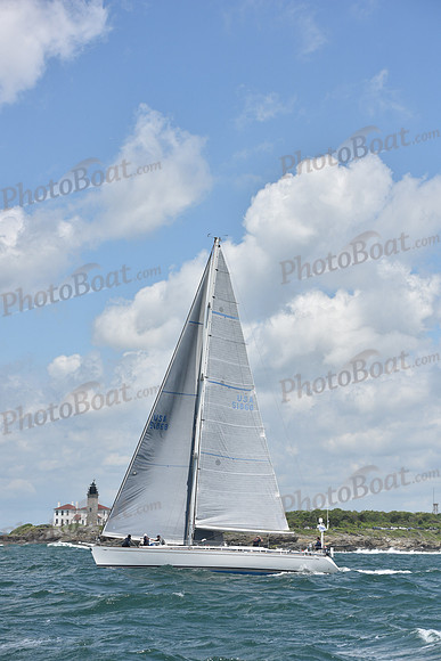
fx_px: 1506
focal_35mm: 82
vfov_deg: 24.8
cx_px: 220
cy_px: 330
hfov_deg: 16.7
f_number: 8
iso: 250
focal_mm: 82
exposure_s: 1/1250
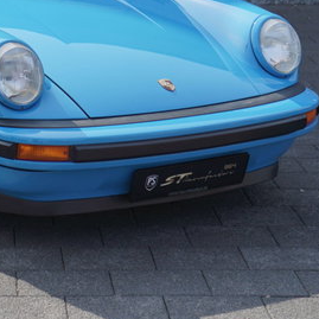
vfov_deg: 13.6
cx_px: 4
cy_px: 33
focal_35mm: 127
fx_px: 1326
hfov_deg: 13.5
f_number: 3.2
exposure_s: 1/1600
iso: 160
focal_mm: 35
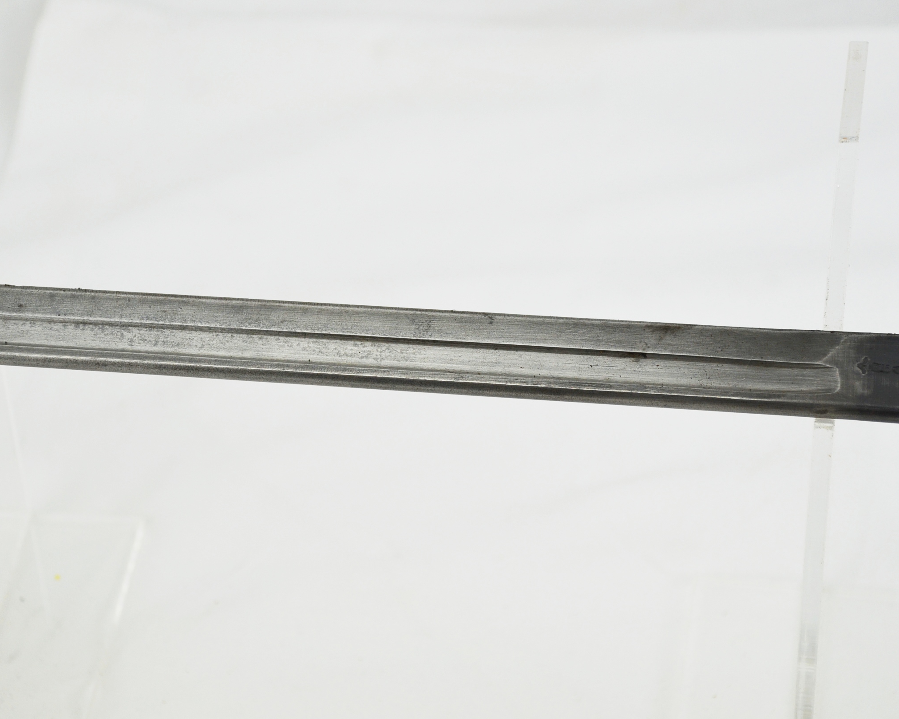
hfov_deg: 18.1
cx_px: 442
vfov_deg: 14.5
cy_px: 360
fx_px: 2820
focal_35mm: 106
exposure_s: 1/320
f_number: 5
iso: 400
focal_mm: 62
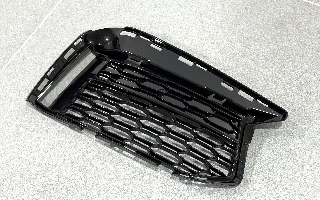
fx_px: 445
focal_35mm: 51
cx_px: 160
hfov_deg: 39.6
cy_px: 115
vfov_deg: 25.3
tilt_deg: -61.9
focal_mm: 6.76
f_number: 1.78
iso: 125
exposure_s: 1/100
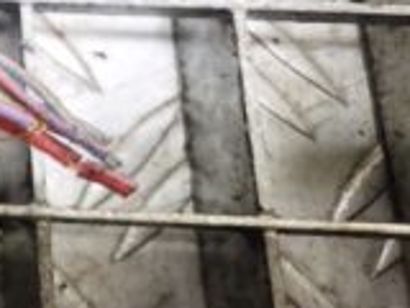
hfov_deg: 16.8
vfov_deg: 14.1
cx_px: -354
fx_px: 1113
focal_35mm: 94
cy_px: -226
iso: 200
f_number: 1.8
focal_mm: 5.23
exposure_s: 1/50
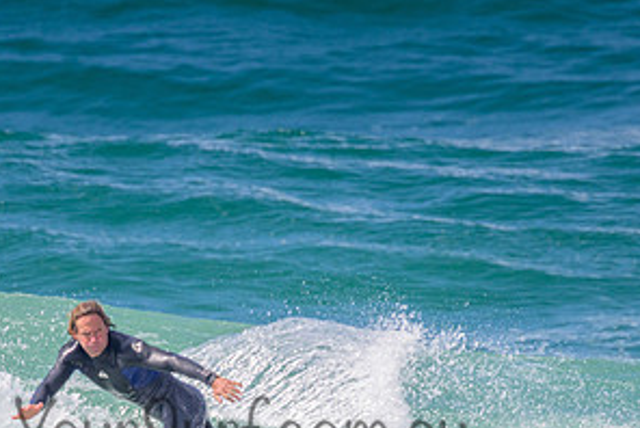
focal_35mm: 1567
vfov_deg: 0.9
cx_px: 238
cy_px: 412
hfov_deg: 1.3
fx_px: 27885
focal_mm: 800
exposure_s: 1/1250
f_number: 11
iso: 720
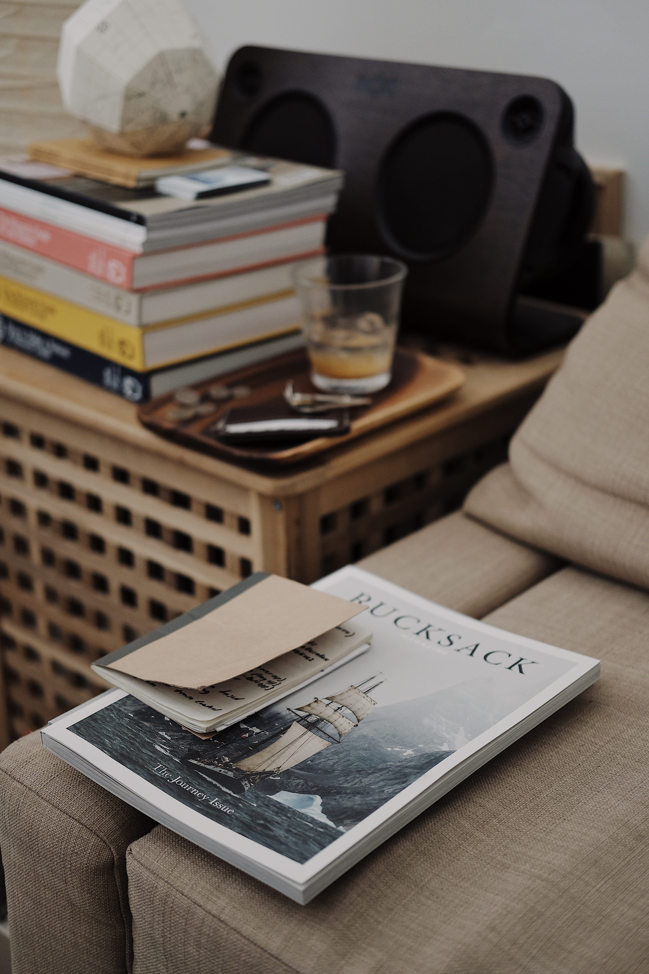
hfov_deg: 25.5
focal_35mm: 53
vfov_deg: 37.5
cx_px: 324
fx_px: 1433
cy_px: 487
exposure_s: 1/125
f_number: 2
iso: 800
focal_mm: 35
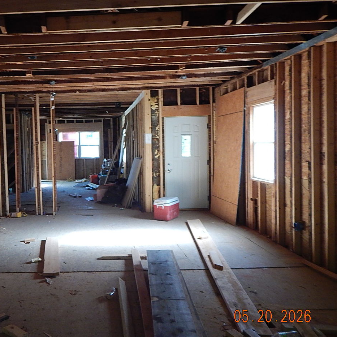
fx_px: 330
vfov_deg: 54.0
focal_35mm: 30
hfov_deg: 51.8
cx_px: 85
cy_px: 162
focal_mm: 4
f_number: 3
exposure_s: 1/30
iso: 280
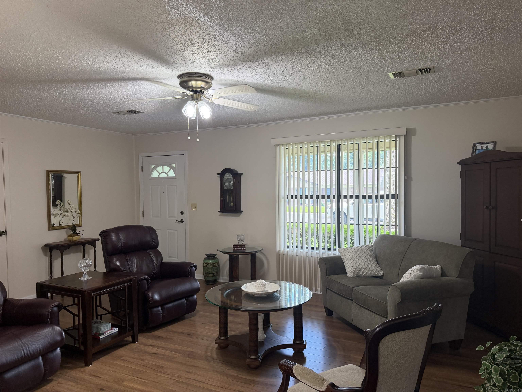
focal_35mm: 24
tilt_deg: -1.0
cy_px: 196
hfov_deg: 71.6
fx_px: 362
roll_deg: +0.6
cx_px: 261
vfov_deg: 56.8
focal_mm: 6.76
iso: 200
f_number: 1.78
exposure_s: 1/139
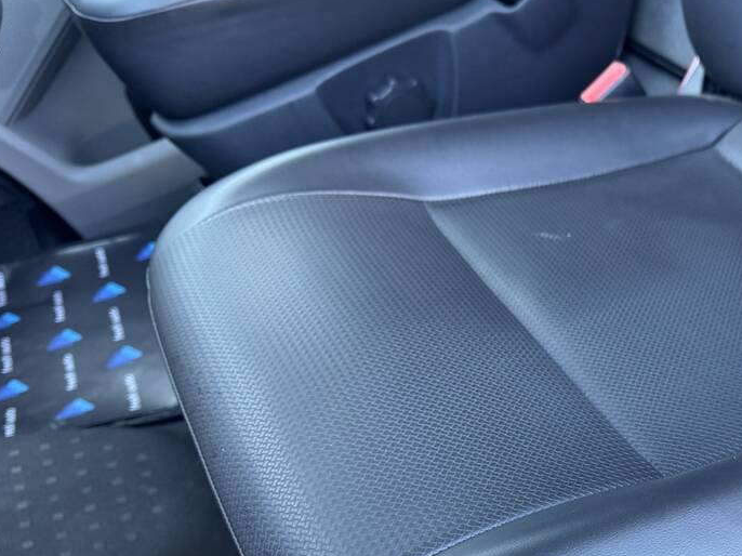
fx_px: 900
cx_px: 609
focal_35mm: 42
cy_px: 447
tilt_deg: -46.1
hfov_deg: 42.5
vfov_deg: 33.3
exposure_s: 1/76
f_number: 1.78
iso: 200
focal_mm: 6.76
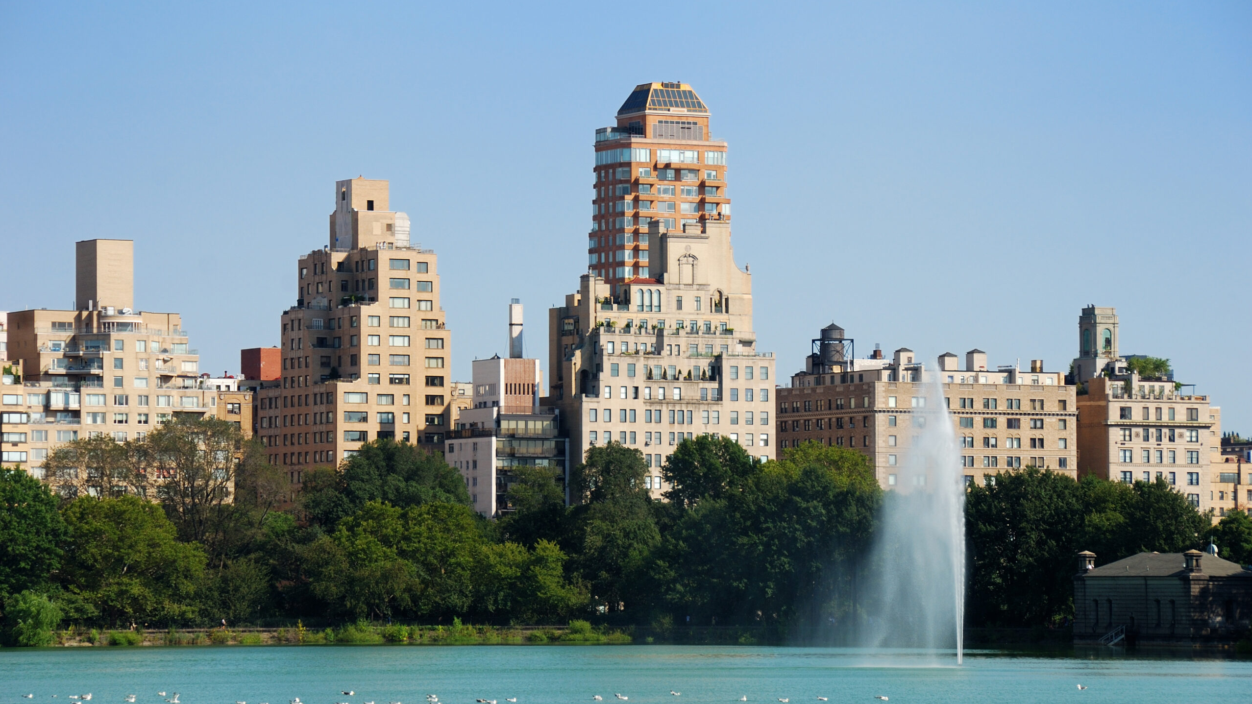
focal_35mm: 166
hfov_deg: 13.0
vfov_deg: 7.3
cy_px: 340
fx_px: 5495
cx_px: 627
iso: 100
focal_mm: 105
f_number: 11
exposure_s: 1/250
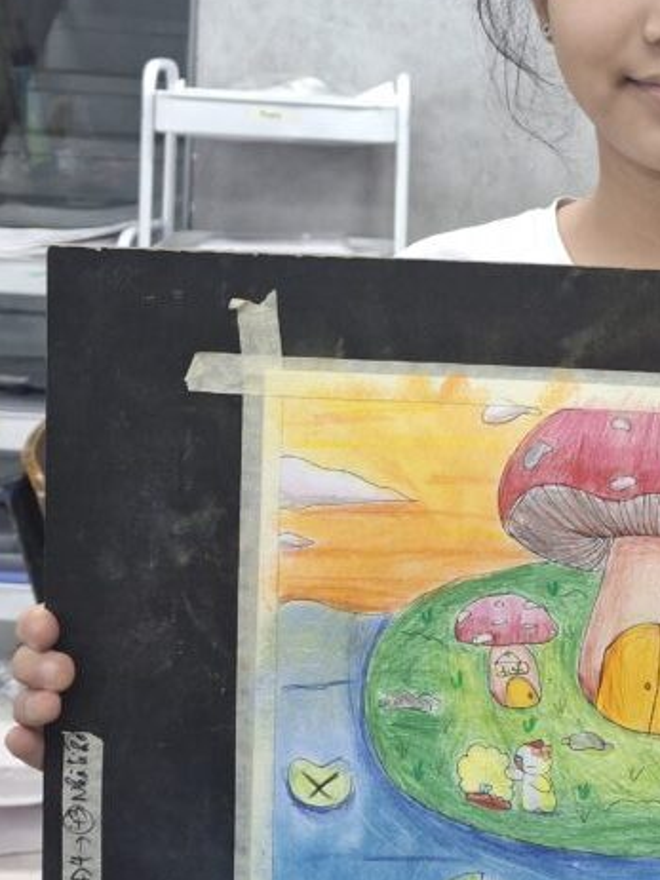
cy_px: 224
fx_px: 1373
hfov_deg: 26.0
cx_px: 620
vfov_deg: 34.8
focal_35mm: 54
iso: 125
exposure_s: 1/120
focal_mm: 4.69
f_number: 1.8
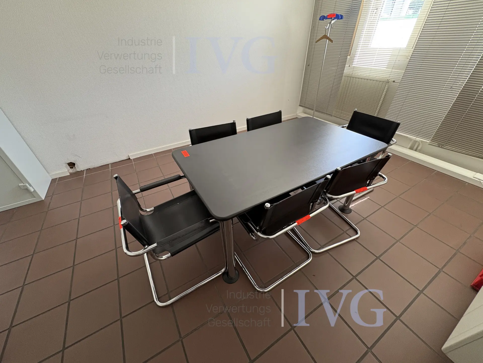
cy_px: 182
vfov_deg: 85.7
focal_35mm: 14
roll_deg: +1.6
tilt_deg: -36.5
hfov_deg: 102.1
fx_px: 195
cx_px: 242
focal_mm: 2.22
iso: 250
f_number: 2.2
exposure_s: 1/60
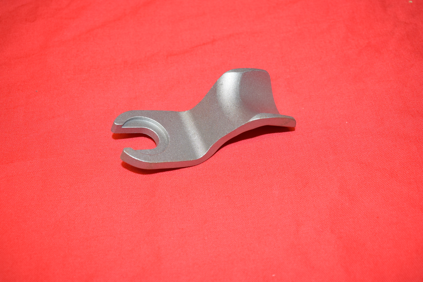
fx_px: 529
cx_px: 212
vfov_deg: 29.9
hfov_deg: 43.6
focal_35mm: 45
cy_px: 141
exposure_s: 1/200
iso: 800
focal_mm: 30
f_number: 5.6
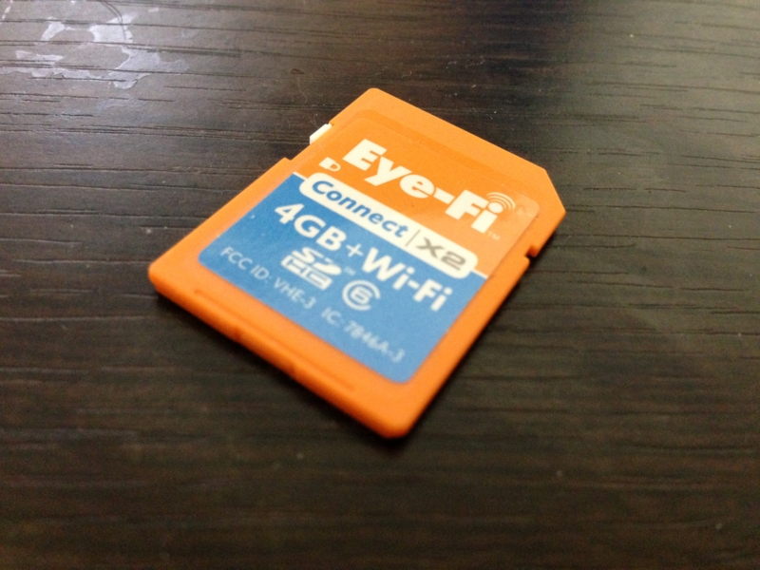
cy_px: 285
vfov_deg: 42.9
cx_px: 380
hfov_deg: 55.4
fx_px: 725
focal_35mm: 33
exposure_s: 1/15
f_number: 2.4
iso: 500
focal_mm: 4.13
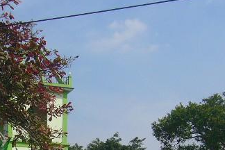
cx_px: 69
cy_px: 173
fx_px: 562
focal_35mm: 90
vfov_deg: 14.8
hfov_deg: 22.5
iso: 100
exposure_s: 1/800
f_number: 5.6
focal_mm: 5.8
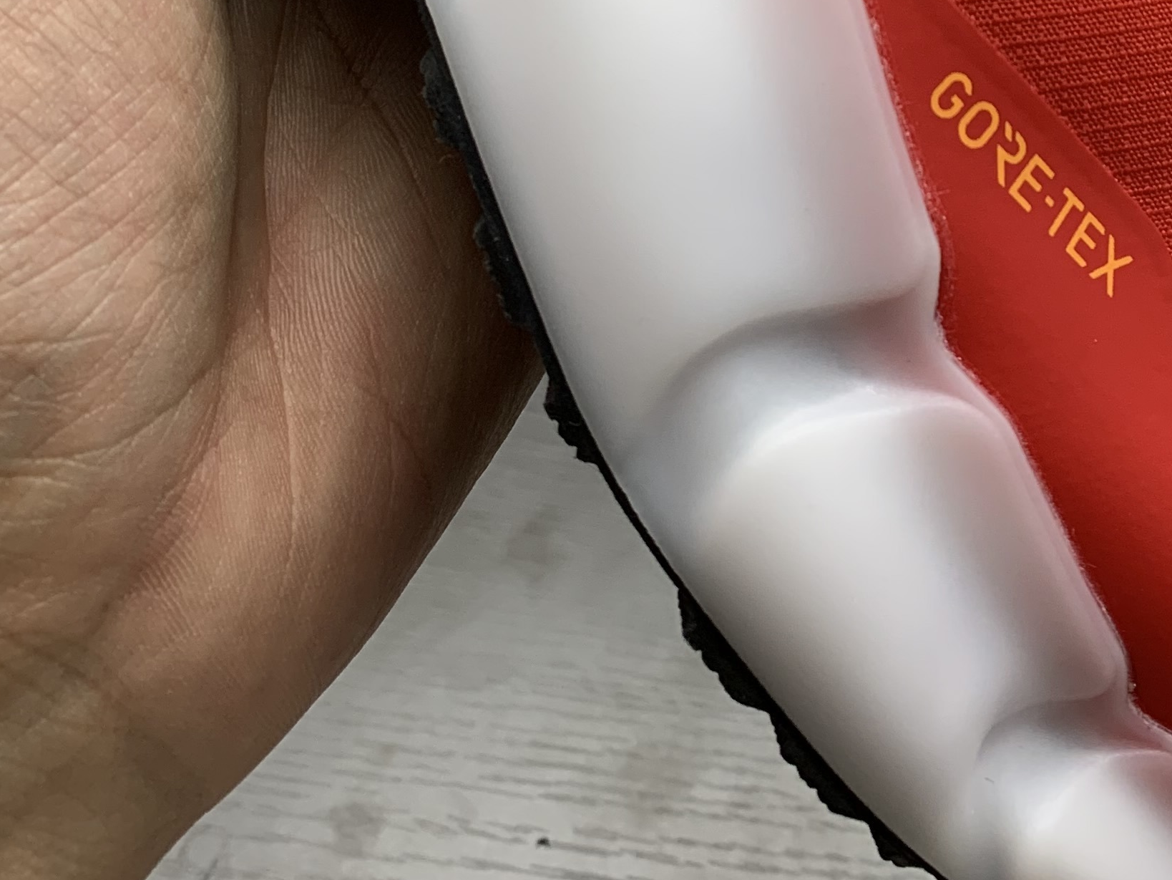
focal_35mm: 64
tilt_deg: -29.7
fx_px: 2167
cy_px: -376
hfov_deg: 29.9
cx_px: 851
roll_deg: -3.4
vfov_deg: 20.2
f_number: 1.8
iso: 40
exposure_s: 1/121
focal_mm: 4.25
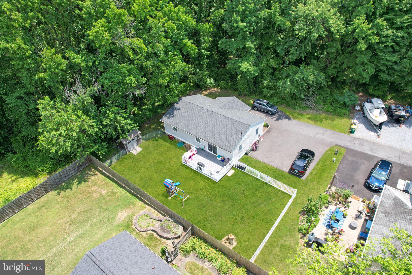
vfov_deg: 57.2
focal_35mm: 22
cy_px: 138
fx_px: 252
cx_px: 206
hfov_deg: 78.6
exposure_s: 1/725
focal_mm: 8.38
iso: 100
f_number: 2.8
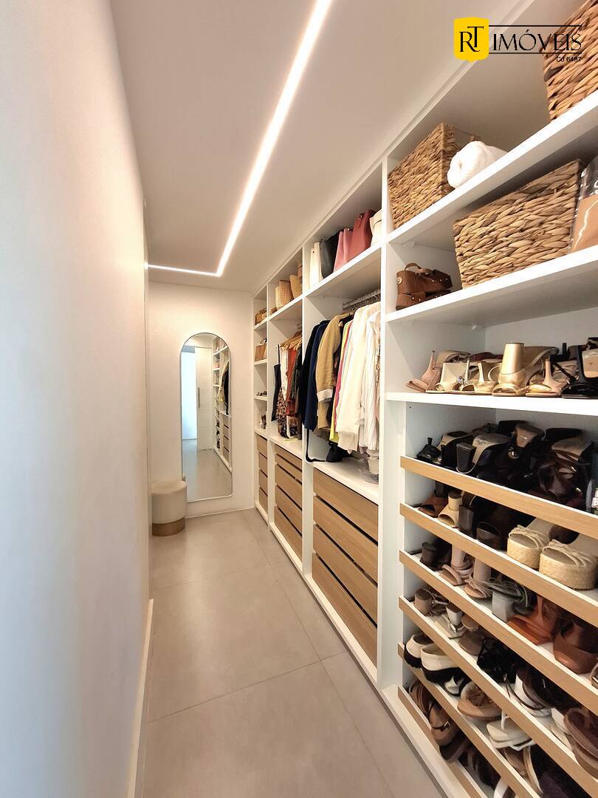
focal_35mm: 13
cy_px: 399
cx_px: 299
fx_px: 299
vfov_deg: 106.2
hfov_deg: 89.9
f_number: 2.2
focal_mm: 1.74
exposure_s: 1/40
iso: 160
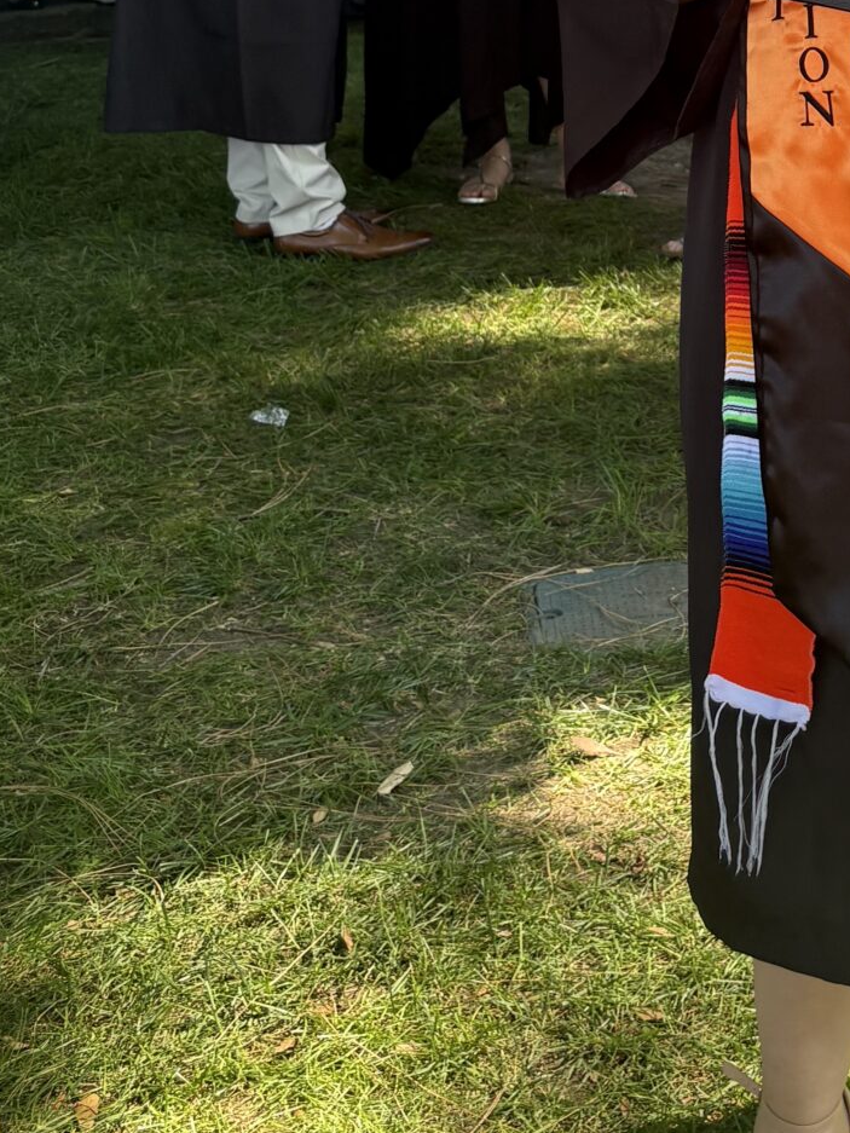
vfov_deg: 26.3
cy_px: 71
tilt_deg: -6.3
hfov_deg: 19.5
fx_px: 2324
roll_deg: +4.8
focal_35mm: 71
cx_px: 1016
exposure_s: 1/121
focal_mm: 5.96
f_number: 1.6
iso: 50
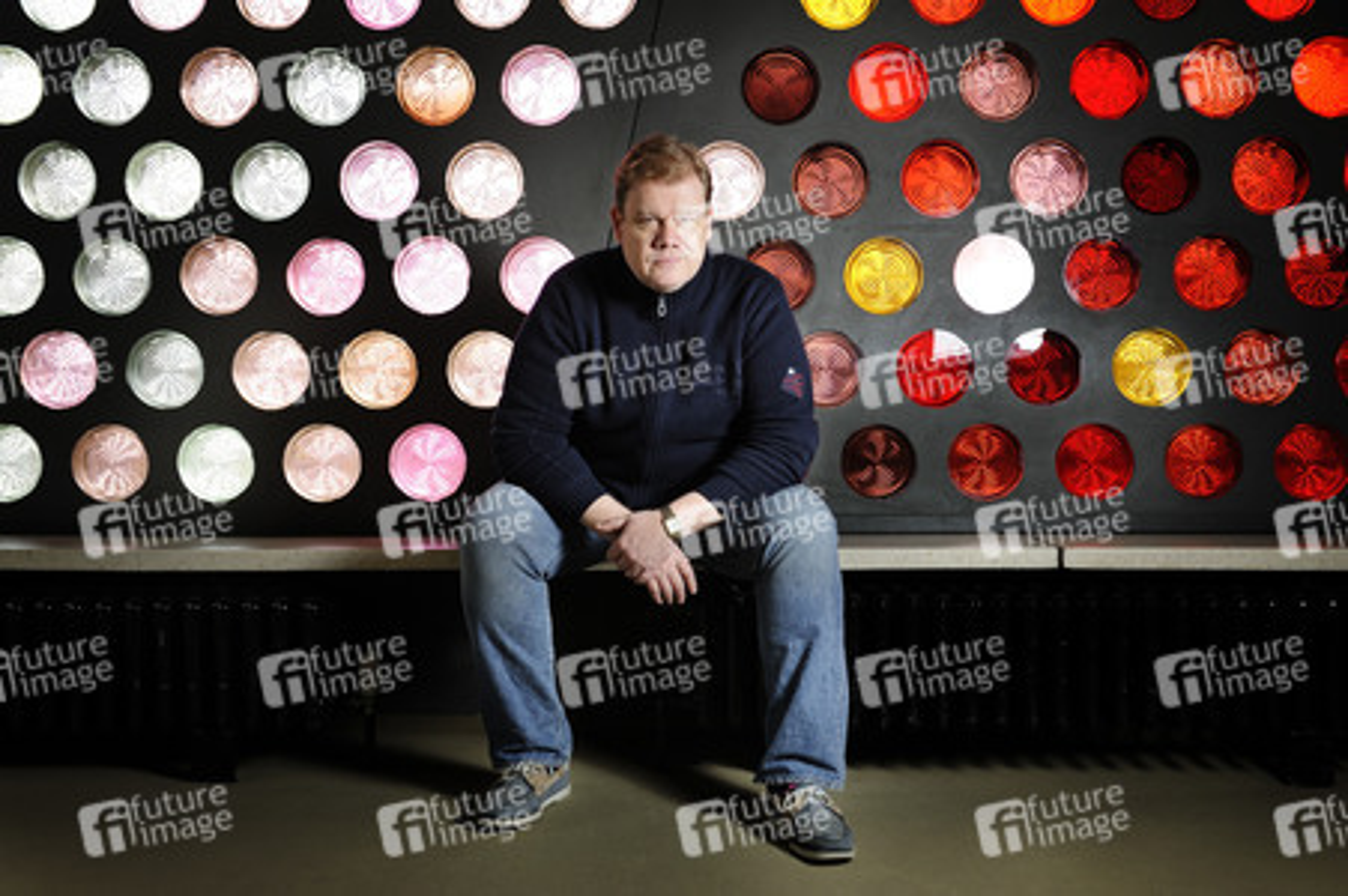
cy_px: 448
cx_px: 674
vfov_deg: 38.8
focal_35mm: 34
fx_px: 1272
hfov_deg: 55.8
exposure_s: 1/100
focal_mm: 34
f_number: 4.5
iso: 400
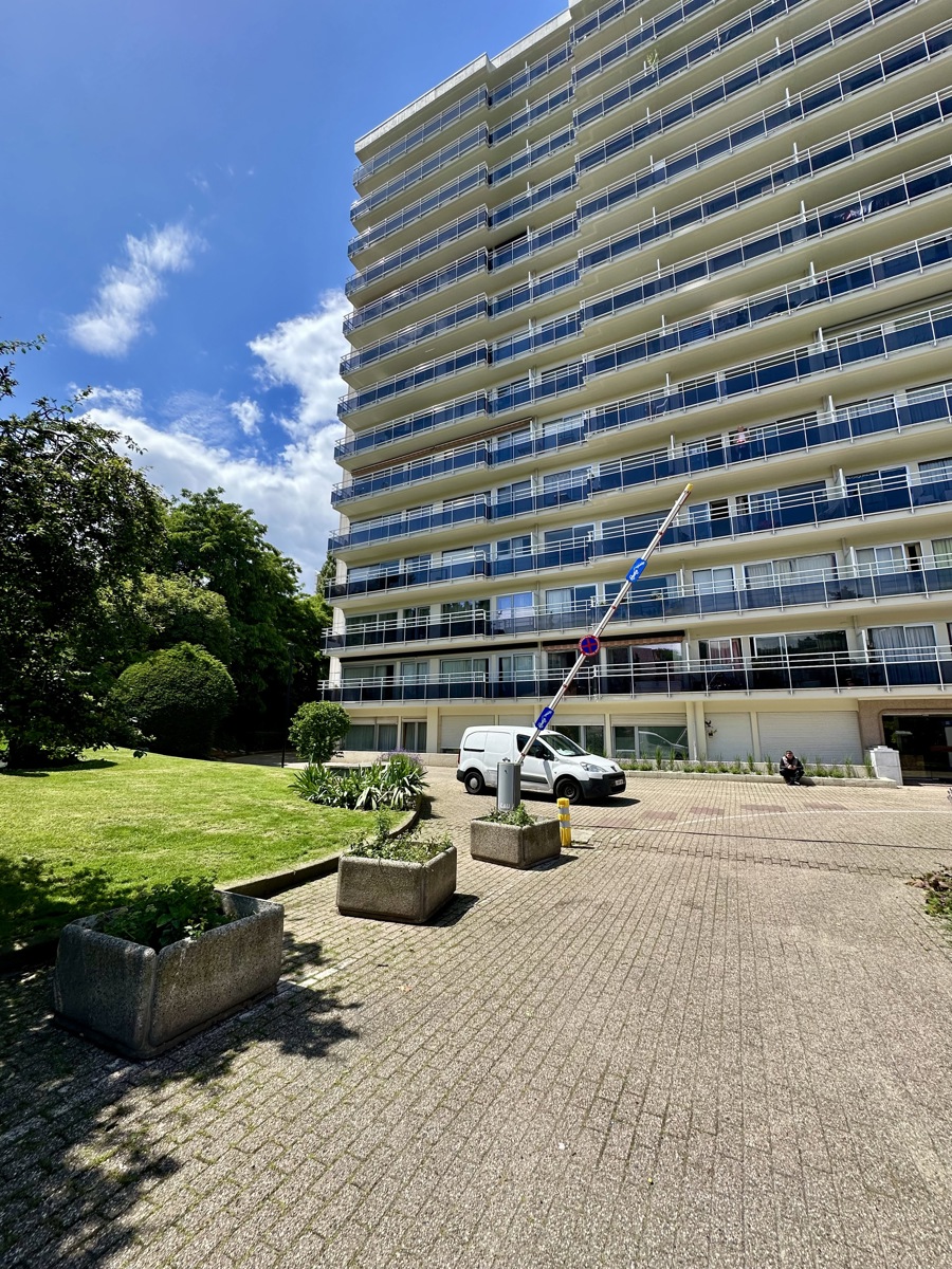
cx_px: 476
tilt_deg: +12.7
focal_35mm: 14
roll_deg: -1.6
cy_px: 634
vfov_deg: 102.1
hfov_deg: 85.7
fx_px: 513
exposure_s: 1/1531
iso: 50
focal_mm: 2.22
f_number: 2.2
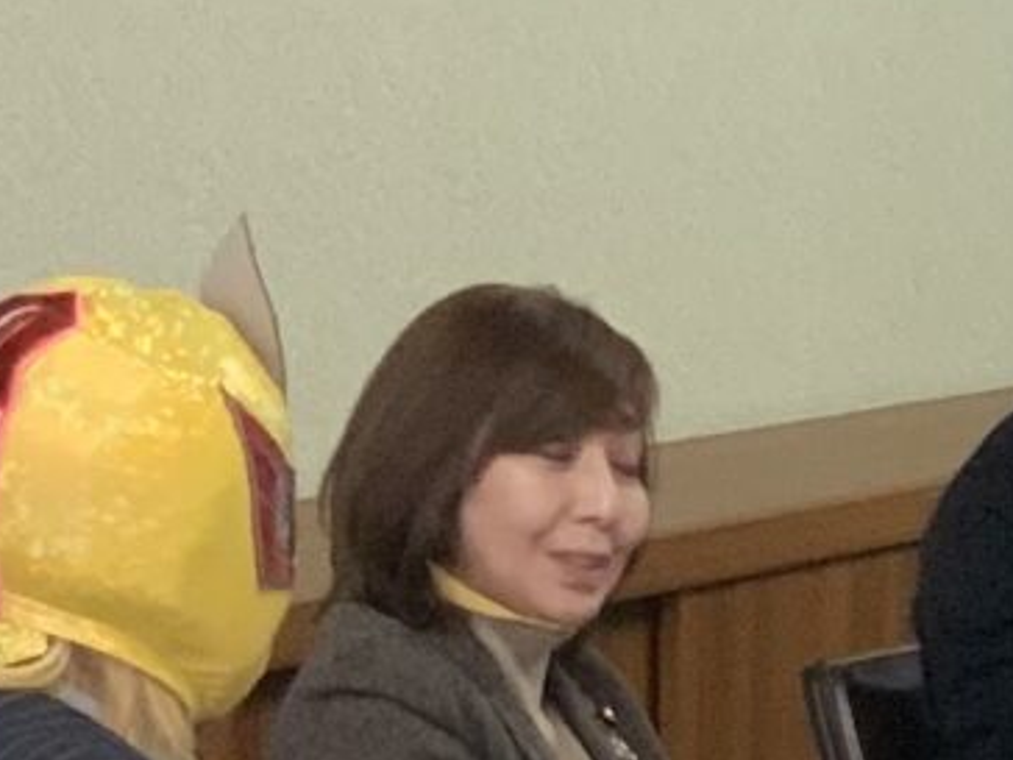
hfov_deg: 9.5
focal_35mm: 204
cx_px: 1472
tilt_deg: -16.3
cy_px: 1570
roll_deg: -3.1
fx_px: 5970
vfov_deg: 7.0
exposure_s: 1/60
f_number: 1.8
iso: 100
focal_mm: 3
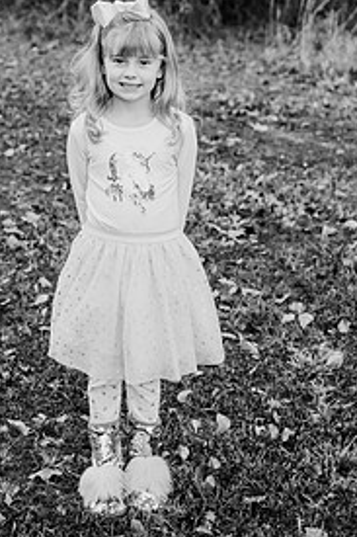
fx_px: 1415
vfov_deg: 21.3
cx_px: 129
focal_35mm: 95
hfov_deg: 14.4
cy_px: 121
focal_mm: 58
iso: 800
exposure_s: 1/800
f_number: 4
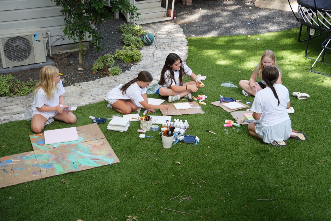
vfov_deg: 26.5
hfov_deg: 38.9
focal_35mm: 51
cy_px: 110
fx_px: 469
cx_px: 166
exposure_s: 1/160
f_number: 4
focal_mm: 51
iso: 250
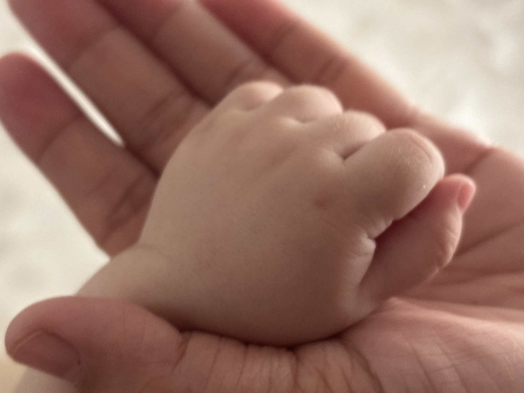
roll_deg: +4.3
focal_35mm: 52
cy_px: 196
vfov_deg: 28.0
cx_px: 262
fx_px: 787
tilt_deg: +22.5
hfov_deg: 36.8
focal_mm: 5.96
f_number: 1.6
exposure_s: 1/25
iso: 320
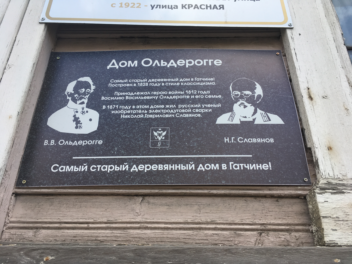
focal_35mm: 29
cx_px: 176
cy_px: 132
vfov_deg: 48.2
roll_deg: -1.3
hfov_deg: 61.7
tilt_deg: +27.8
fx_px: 295
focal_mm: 4.15
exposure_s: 1/172
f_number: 2.2
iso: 25
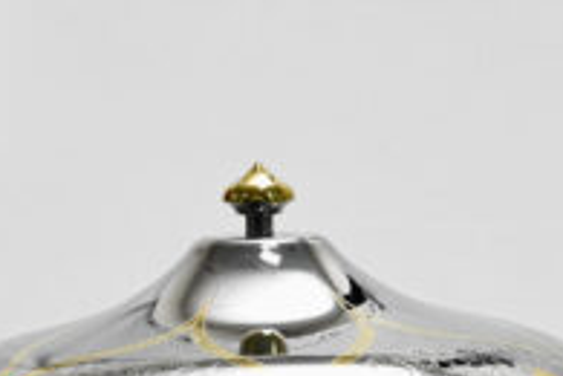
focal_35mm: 154
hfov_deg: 13.3
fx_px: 2408
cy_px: 389
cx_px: 260
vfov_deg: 8.9
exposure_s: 1/100
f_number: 13
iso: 3200
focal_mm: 70
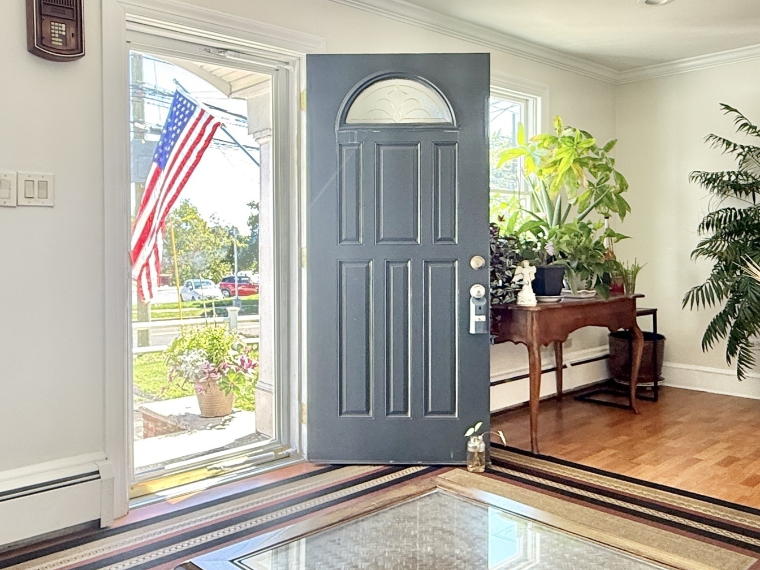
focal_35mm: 32
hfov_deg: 56.8
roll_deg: -1.1
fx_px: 703
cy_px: 247
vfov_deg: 44.1
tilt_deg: +0.7
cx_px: 404
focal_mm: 2.22
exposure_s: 1/99
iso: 125
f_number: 2.2
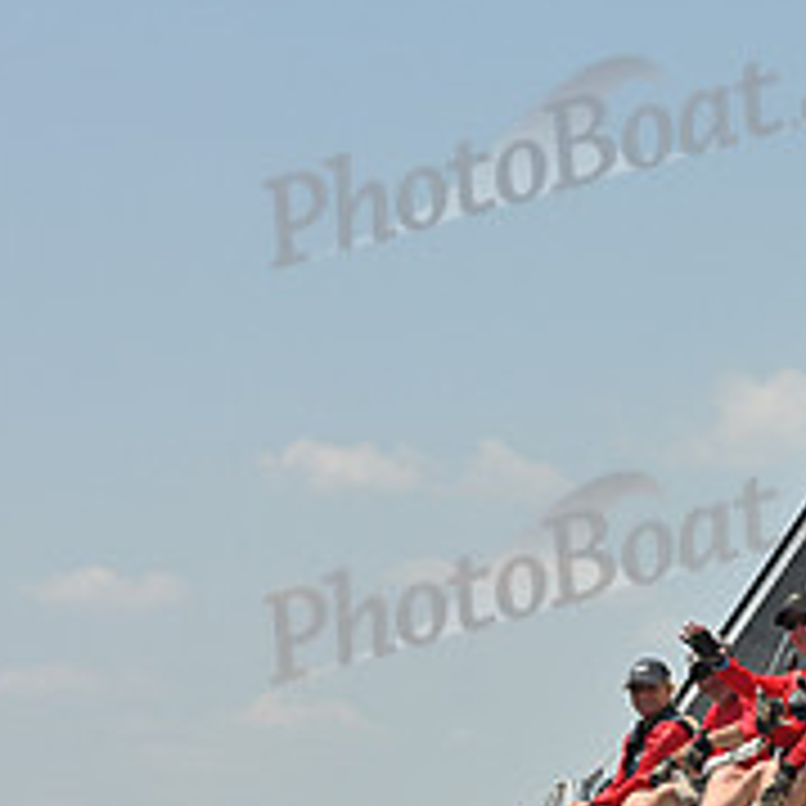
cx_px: 1135
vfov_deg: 9.0
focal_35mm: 193
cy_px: 736
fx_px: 5084
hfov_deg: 8.9
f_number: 10
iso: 320
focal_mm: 70
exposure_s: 1/1250
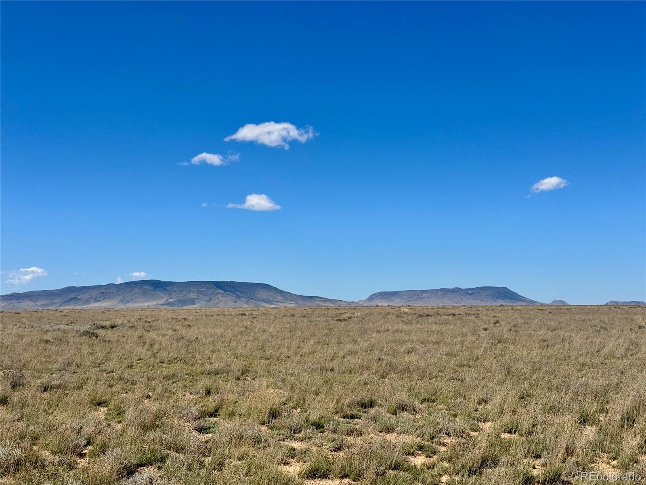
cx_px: 323
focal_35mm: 48
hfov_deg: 39.7
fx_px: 896
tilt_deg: +3.6
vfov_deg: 30.3
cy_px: 242
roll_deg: +0.3
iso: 64
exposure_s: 1/7092
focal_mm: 6.76
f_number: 1.78
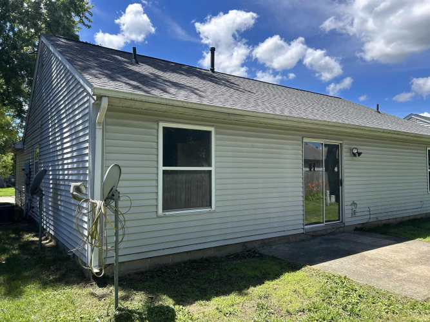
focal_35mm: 26
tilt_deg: +2.8
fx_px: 323
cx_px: 215
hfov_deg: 67.3
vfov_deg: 53.0
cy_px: 161
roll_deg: +0.6
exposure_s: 1/1838
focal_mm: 5.7
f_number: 1.5
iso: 50
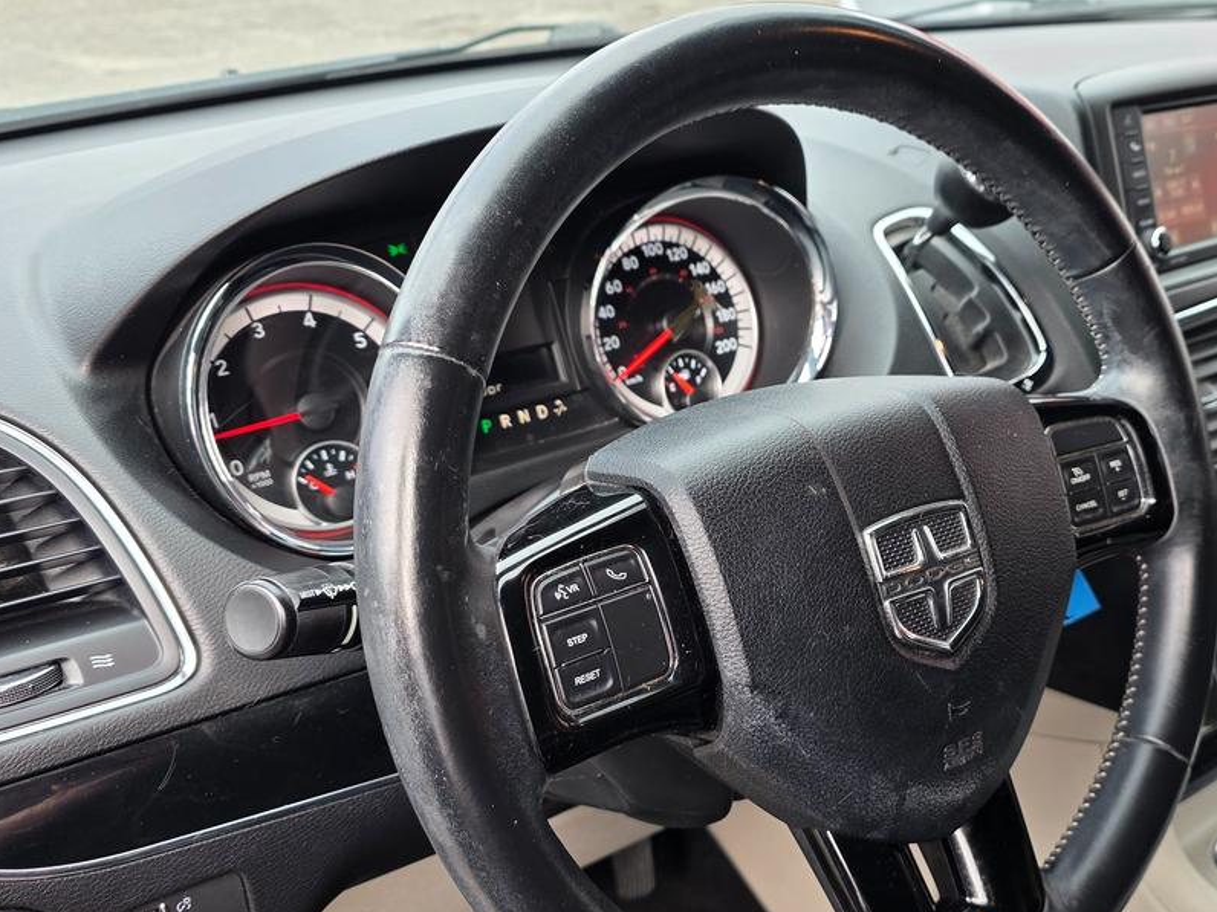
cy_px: 561
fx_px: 1301
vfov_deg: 38.5
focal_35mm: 37
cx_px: 801
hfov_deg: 49.4
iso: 64
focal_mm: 6.3
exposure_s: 1/120
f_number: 1.7
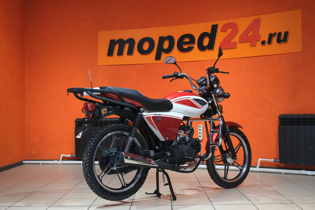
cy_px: 105
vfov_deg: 29.2
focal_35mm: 46
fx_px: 403
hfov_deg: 42.7
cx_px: 158
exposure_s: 1/60
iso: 800
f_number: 4
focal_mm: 30.8
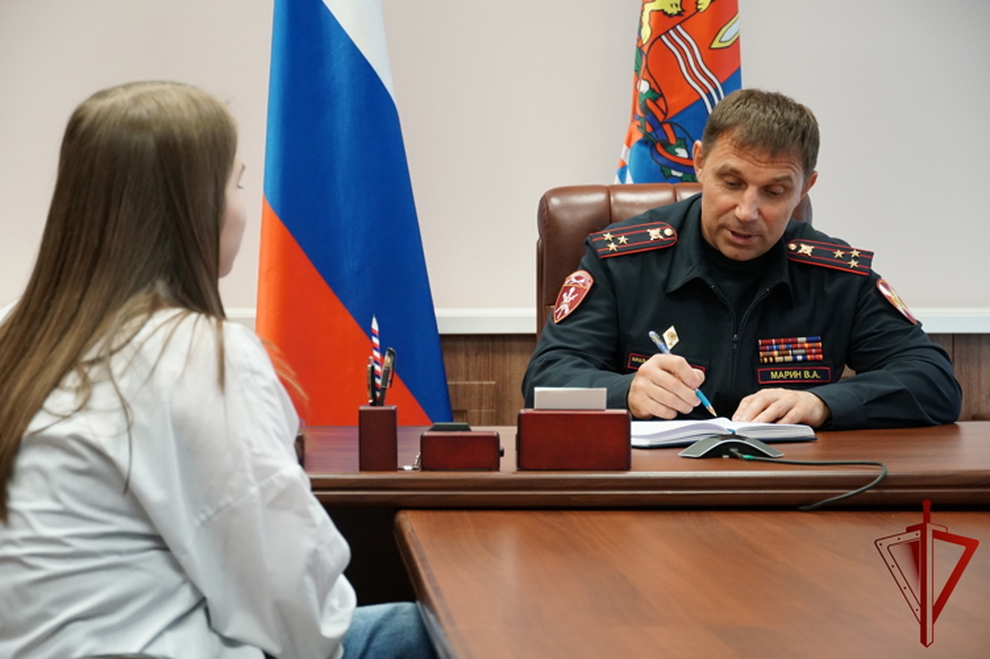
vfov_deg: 14.2
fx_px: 2638
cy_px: 330
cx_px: 495
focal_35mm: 96
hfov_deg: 21.3
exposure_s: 1/100
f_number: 5.6
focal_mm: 64
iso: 2000
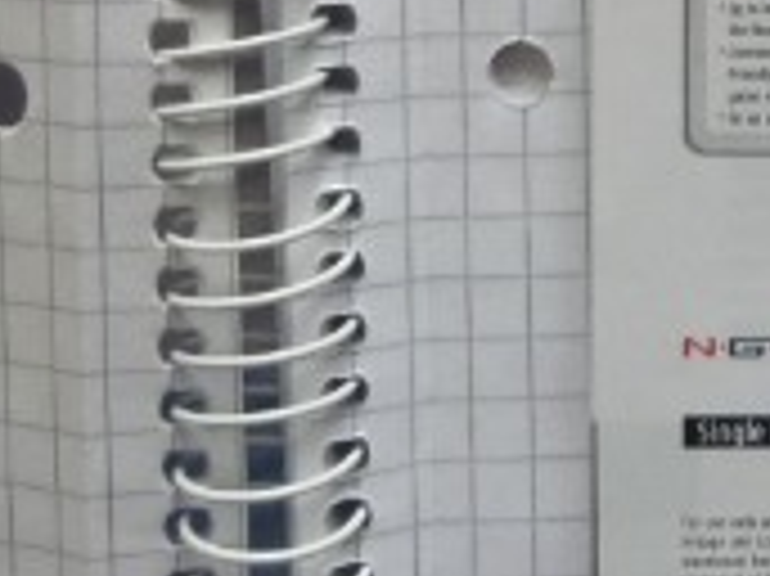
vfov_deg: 11.7
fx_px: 2601
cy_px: -450
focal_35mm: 117
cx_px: 1063
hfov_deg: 15.8
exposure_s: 1/30
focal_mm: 4.5
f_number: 3.3
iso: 160
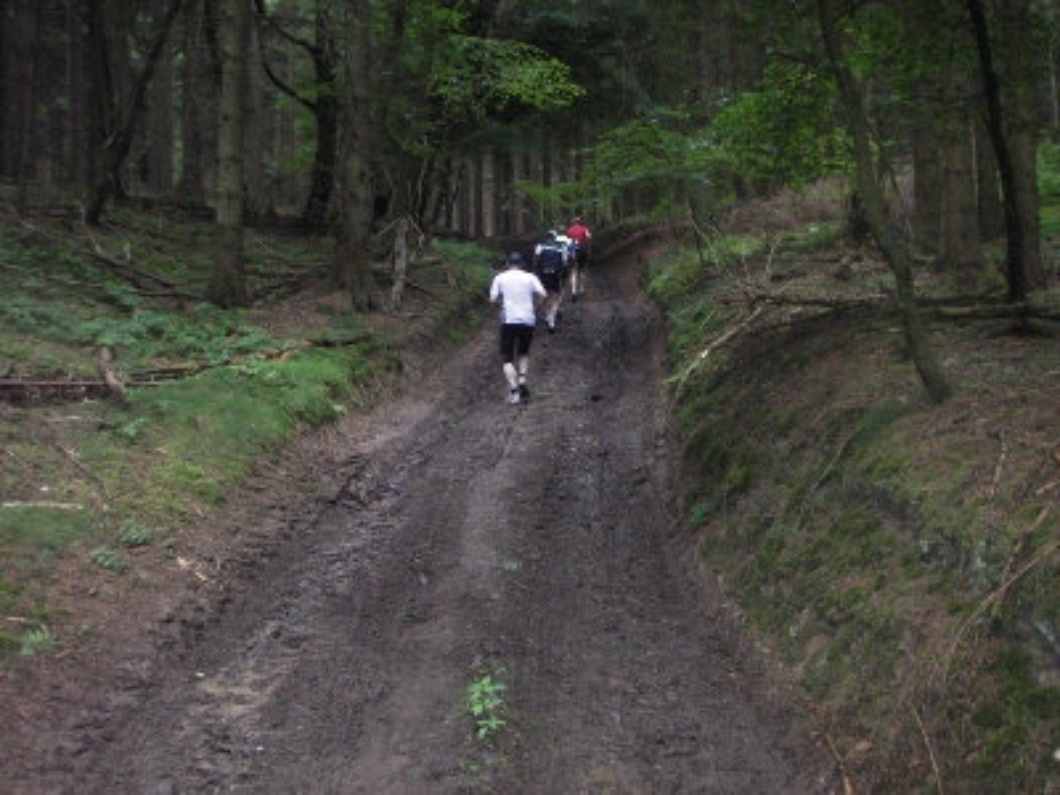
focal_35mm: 38
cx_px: 530
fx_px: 1164
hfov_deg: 49.0
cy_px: 398
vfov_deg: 37.7
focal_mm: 6.3
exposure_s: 1/30
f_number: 3.3
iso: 200
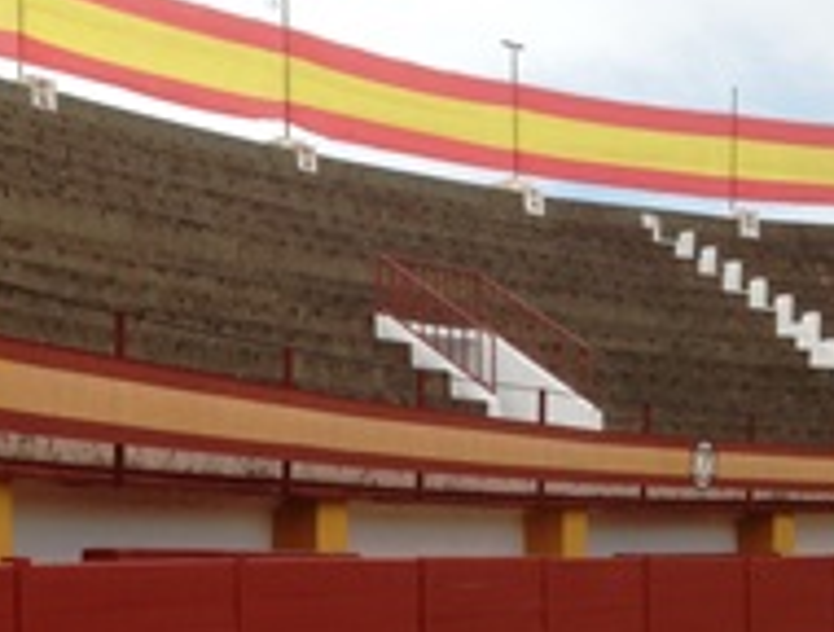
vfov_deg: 22.0
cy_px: 546
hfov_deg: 28.9
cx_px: 215
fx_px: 1596
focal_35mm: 66
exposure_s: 1/951
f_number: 2.4
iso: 50
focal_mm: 4.12
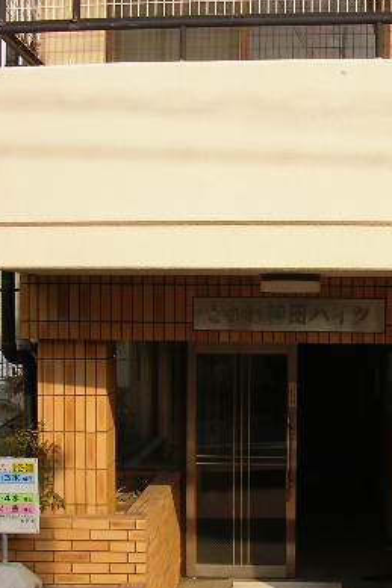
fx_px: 1063
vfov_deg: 30.9
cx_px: 307
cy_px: 357
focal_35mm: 65
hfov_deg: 20.7
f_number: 4.1
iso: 50
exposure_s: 1/276
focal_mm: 5.8
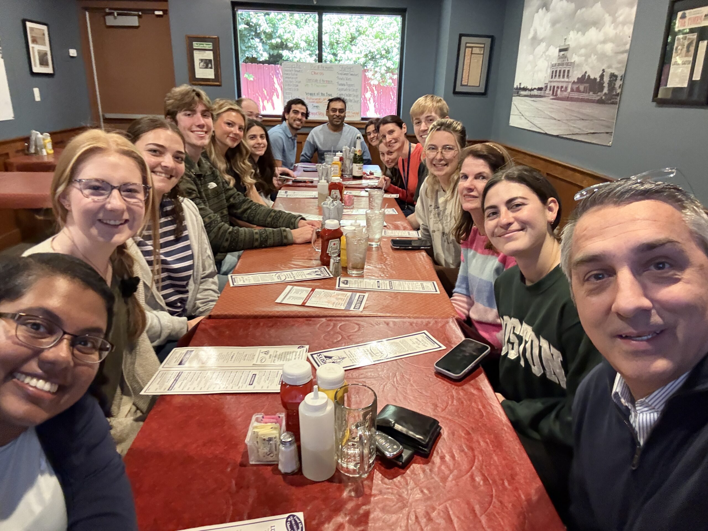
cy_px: 266
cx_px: 354
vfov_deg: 58.9
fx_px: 470
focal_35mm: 23
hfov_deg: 73.9
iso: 640
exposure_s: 1/27
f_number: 1.9
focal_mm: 2.69
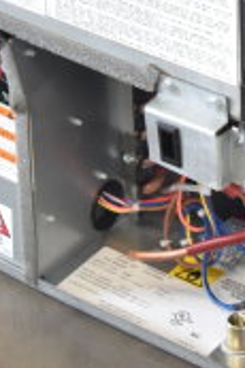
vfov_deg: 10.5
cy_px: -433
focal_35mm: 175
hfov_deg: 7.8
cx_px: 81
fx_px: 1790
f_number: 3.8
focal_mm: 22
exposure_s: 1/40
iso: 900
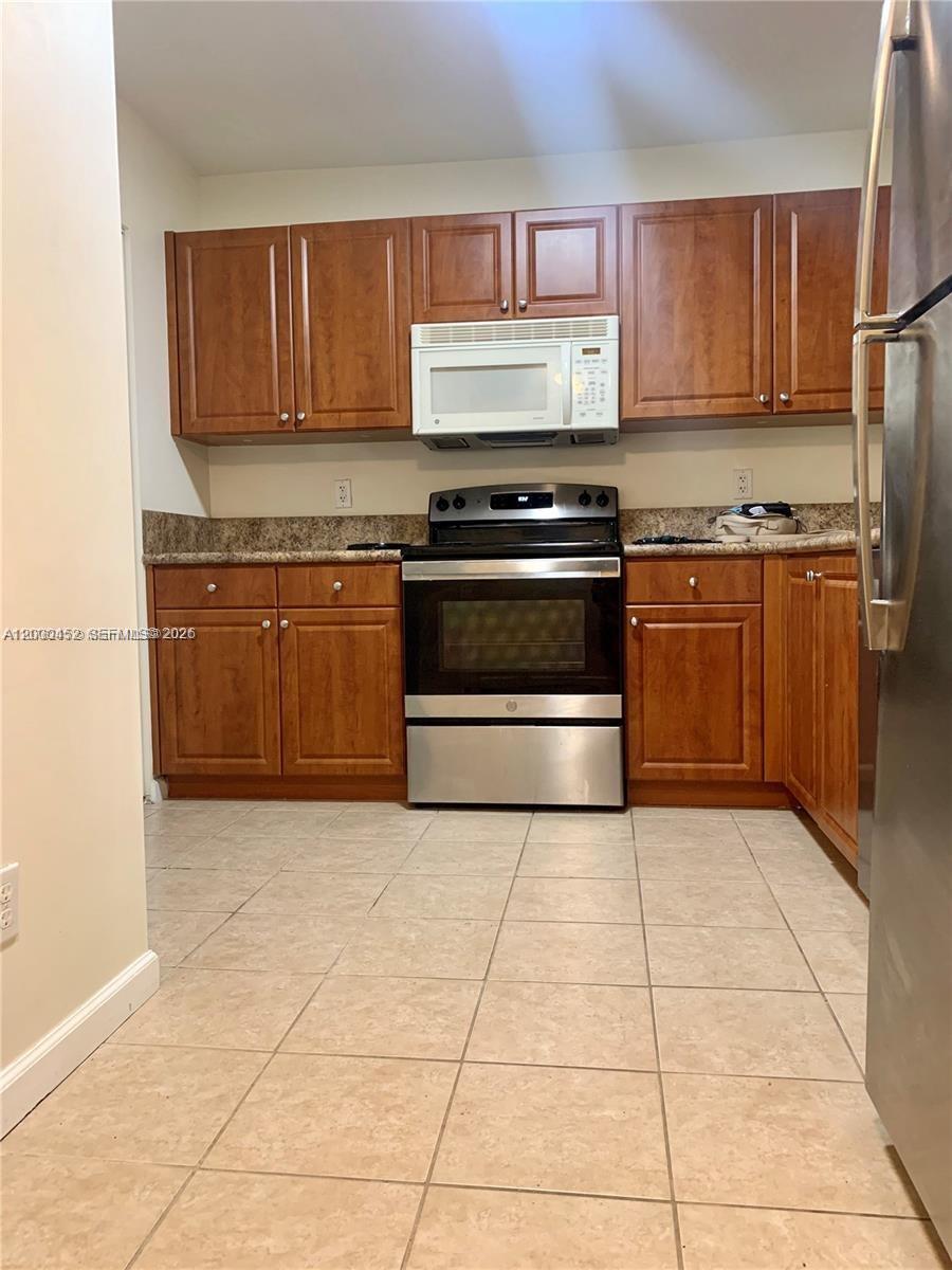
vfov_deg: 67.3
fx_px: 953
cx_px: 476
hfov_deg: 53.1
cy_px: 635
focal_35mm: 26
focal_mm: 4.25
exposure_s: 1/60
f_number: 1.8
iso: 200
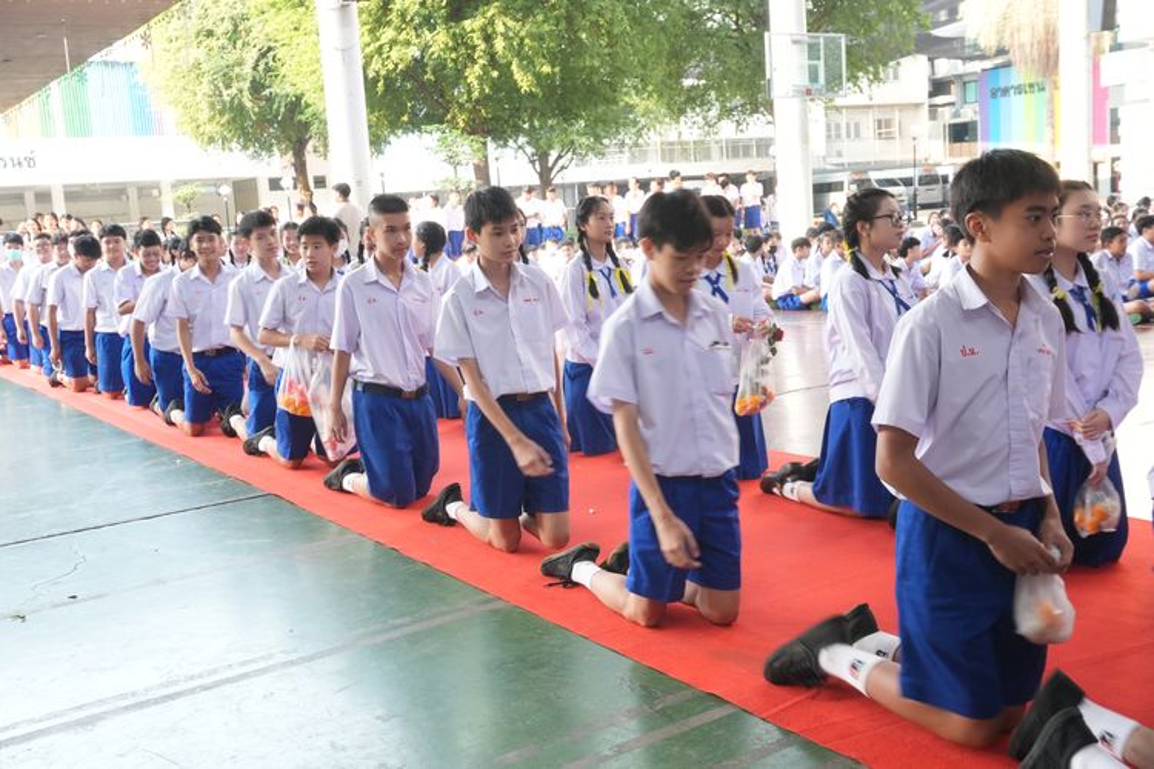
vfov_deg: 36.9
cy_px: 384
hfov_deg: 53.1
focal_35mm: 36
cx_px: 577
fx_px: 1154
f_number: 9
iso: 1000
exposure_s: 1/40
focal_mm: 24
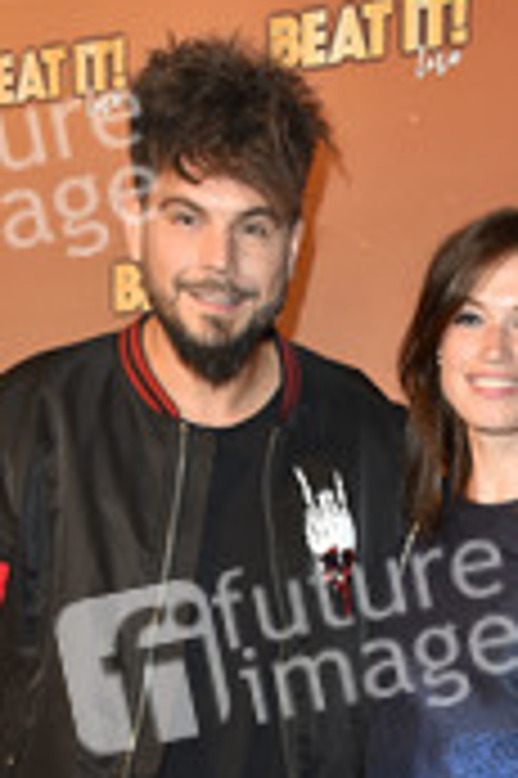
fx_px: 1795
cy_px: 872
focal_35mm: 83
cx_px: 419
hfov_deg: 16.3
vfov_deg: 22.9
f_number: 5.6
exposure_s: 1/125
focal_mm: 36
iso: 500
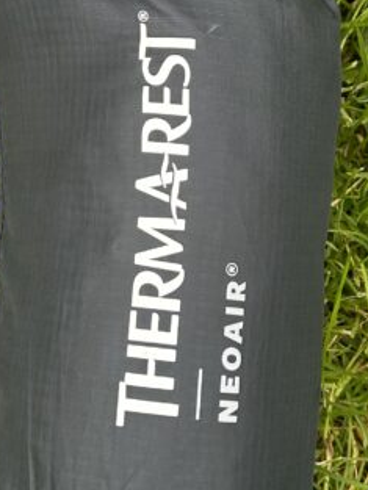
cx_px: 158
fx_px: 1204
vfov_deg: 22.8
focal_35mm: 85
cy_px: 114
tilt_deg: -76.5
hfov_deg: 17.4
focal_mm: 5.7
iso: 50
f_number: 1.5
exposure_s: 1/473
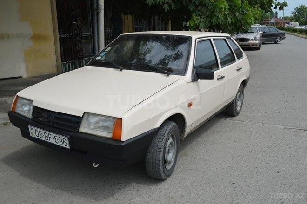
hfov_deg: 57.3
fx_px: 281
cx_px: 154
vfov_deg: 39.9
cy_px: 102
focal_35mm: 33
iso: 100
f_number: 8
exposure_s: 1/250
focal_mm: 22
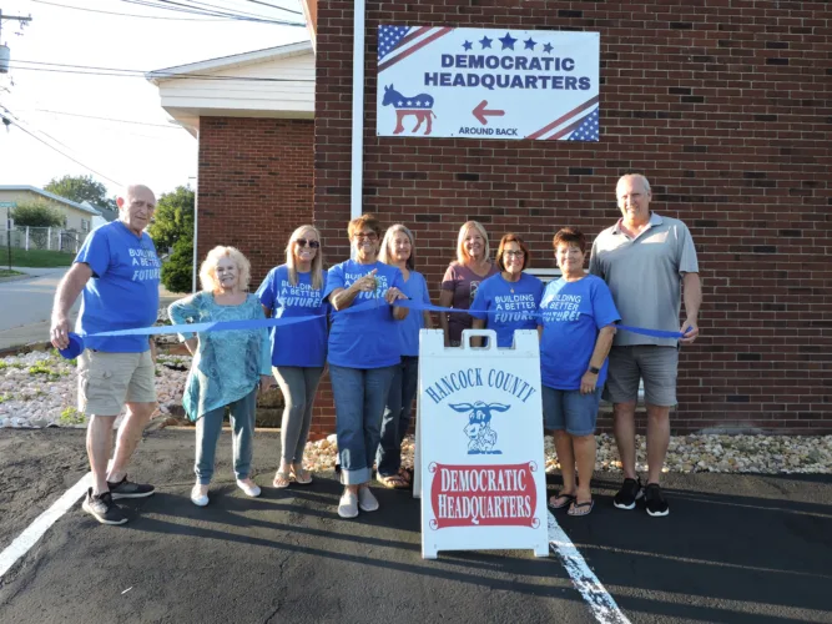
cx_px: 416
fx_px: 721
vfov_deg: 46.8
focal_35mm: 30
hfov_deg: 60.0
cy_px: 312
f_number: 3.1
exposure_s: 1/200
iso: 100
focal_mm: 5.4
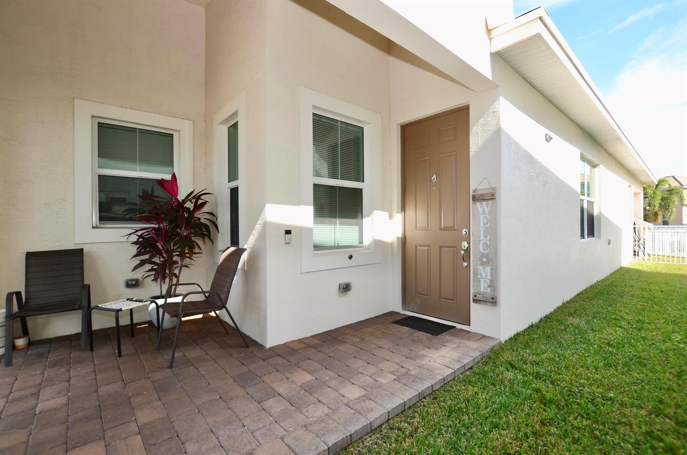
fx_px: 286
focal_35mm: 15
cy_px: 228
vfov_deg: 77.0
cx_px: 344
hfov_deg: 100.5
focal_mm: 10
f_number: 5.6
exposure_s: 1/125
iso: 100
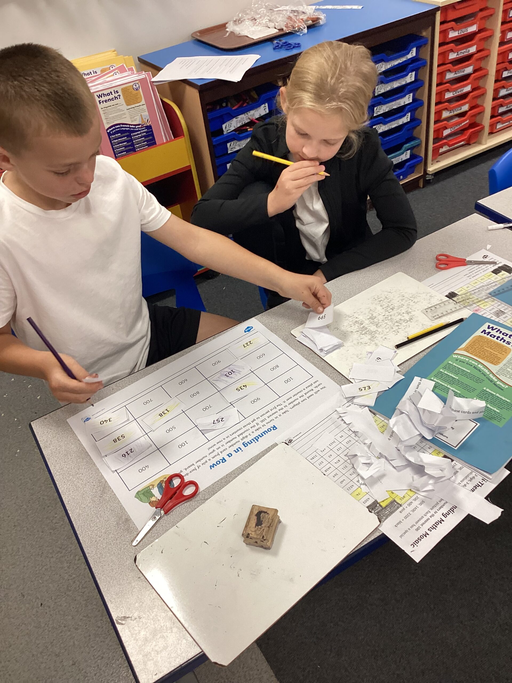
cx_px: 256
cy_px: 342
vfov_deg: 58.4
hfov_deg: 45.4
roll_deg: +9.8
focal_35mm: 31
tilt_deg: -41.5
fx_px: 611
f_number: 2.4
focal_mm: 3.3
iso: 125
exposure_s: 1/60
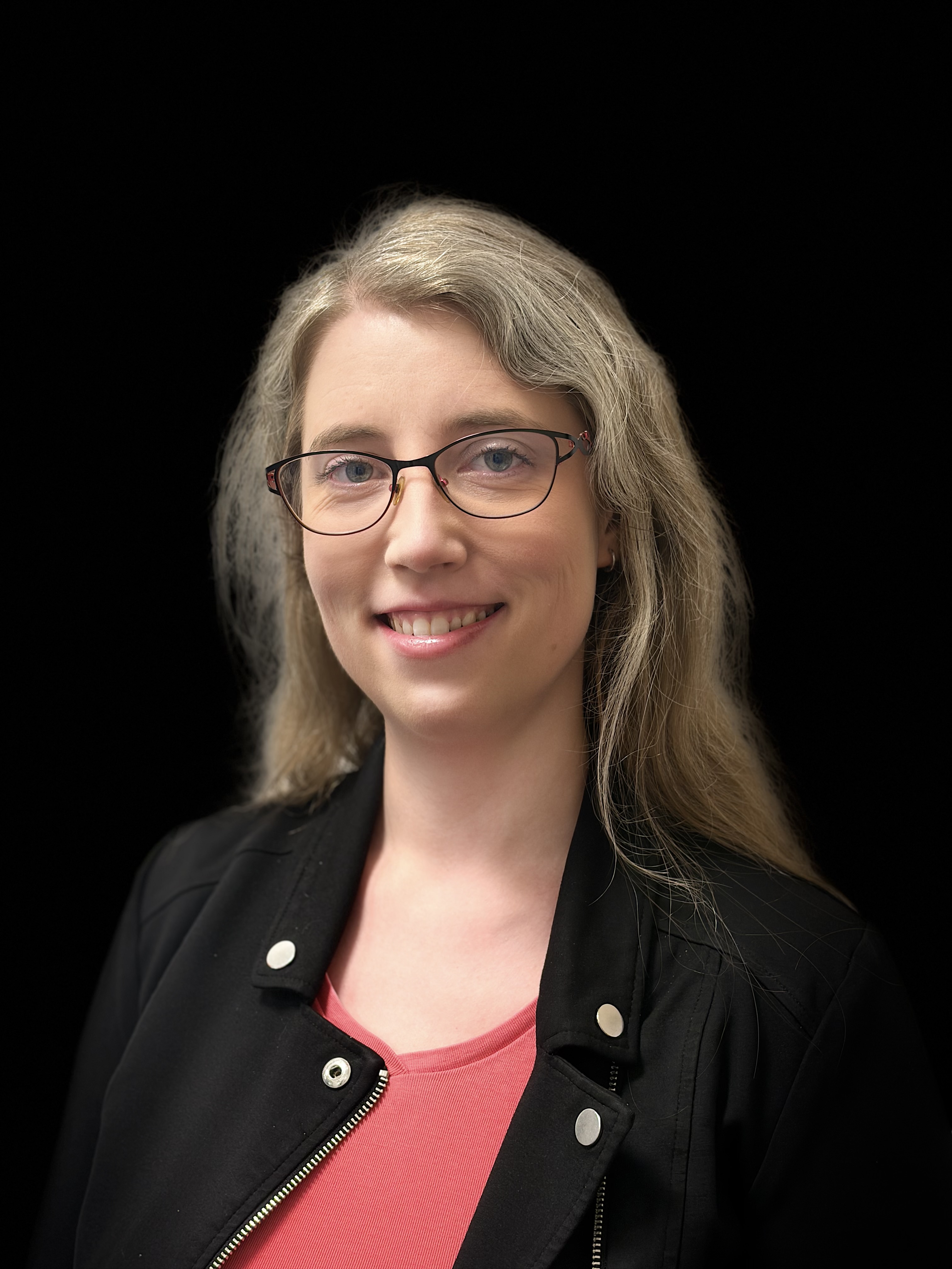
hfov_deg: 28.0
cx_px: 476
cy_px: 634
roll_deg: -1.0
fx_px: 1907
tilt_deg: -2.9
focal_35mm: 52
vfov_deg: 36.8
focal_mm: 5.96
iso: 40
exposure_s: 1/50
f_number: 1.6
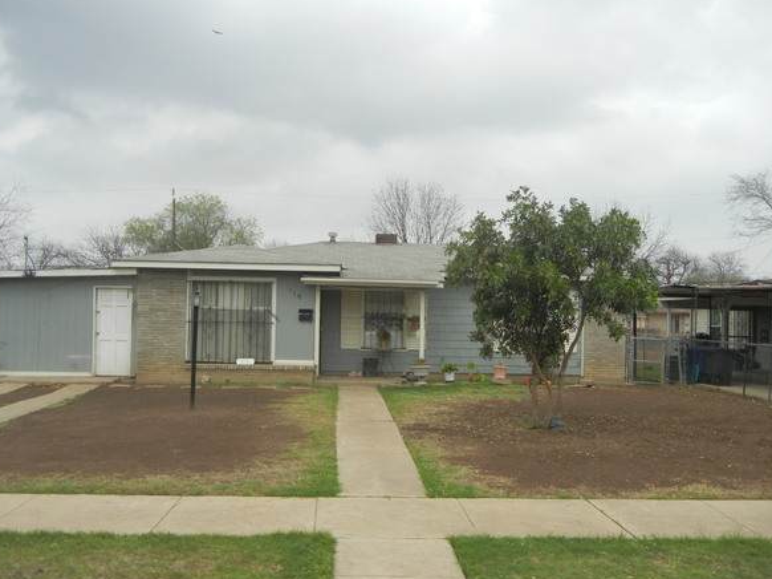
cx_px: 382
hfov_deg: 55.4
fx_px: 736
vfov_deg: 42.9
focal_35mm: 33
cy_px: 309
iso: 160
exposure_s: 1/250
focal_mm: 5.4
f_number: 7
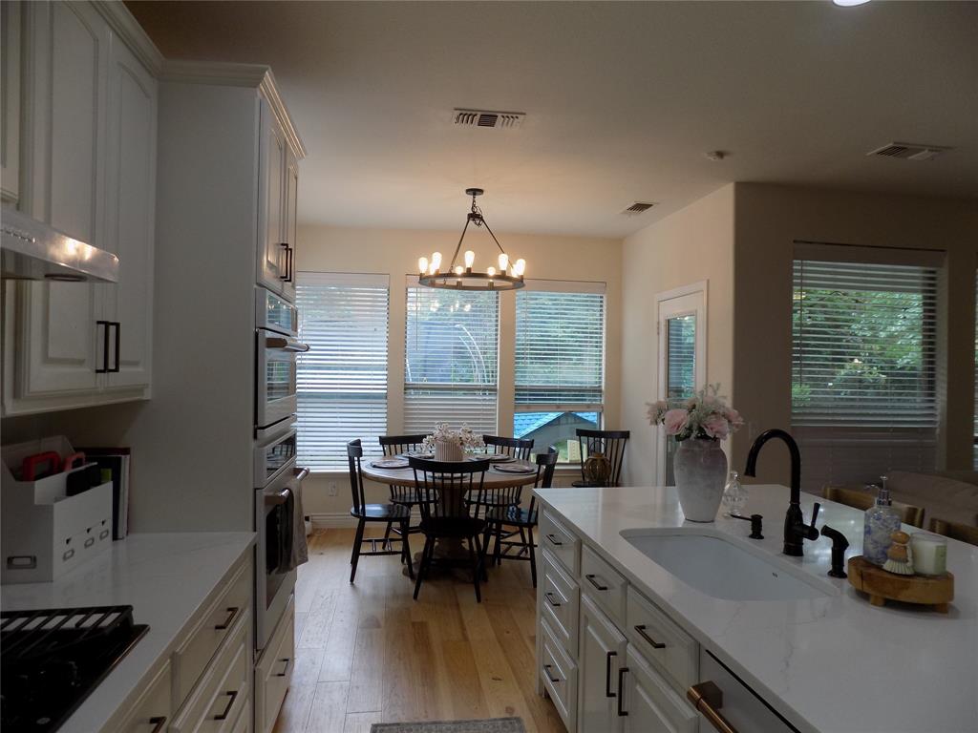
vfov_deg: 58.9
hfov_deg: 73.9
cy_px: 366
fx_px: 650
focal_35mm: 23
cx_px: 489
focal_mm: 4
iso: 80
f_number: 3.1
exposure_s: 1/50
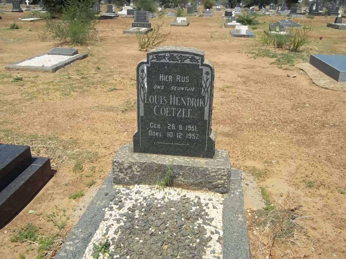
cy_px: 130
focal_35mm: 32
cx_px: 173
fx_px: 320
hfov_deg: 56.8
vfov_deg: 44.2
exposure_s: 1/500
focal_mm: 5.7
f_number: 5.5
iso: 80
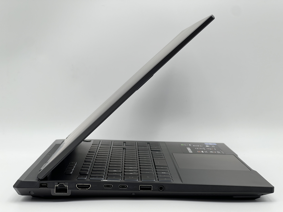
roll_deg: +0.0
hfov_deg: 25.3
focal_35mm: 77
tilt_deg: -3.7
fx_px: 630
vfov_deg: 19.1
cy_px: 106
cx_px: 142
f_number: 2.8
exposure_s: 1/100
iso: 40
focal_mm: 9
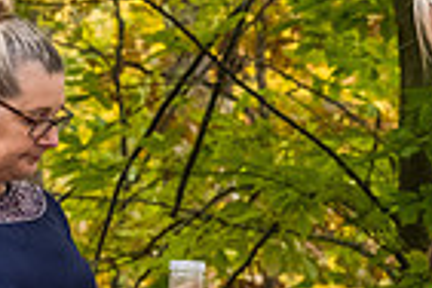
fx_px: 5076
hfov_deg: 4.9
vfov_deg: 3.2
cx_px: 407
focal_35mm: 423
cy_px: 354
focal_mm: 68.7
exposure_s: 1/200
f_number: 5.6
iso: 1600
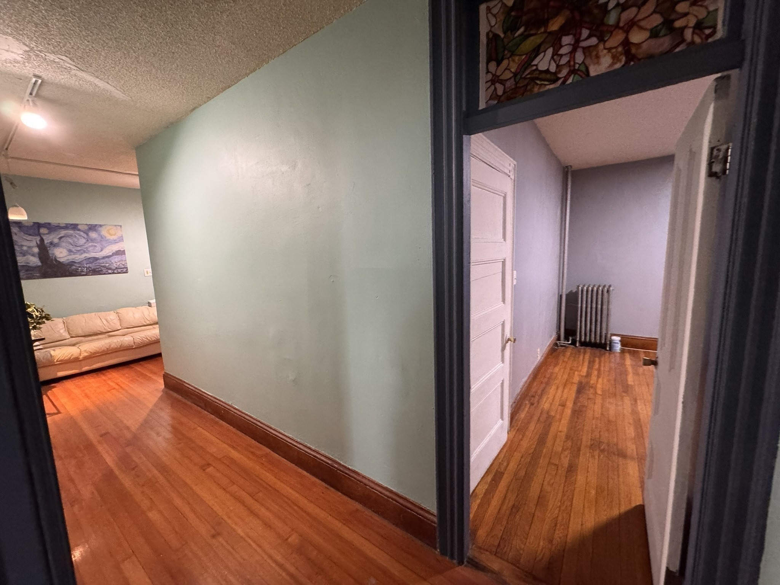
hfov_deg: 102.1
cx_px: 390
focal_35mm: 14
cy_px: 292
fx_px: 315
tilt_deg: -7.6
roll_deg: +1.4
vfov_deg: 85.7
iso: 800
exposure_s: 1/60
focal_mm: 2.22
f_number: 2.2
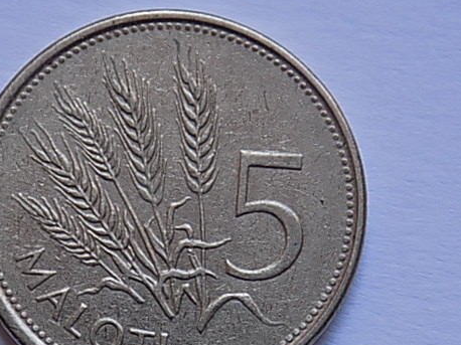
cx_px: 177
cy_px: 215
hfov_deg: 12.0
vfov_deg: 9.0
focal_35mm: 165
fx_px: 2196
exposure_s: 1/40
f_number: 4.8
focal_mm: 20.9
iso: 80
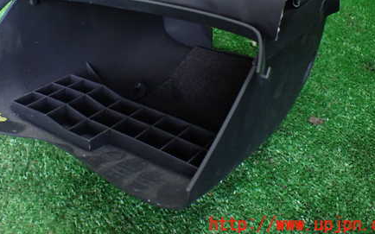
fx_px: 450
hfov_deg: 45.0
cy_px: 41
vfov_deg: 28.5
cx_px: 145
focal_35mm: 44
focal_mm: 5.4
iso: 800
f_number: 2.3
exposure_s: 1/30
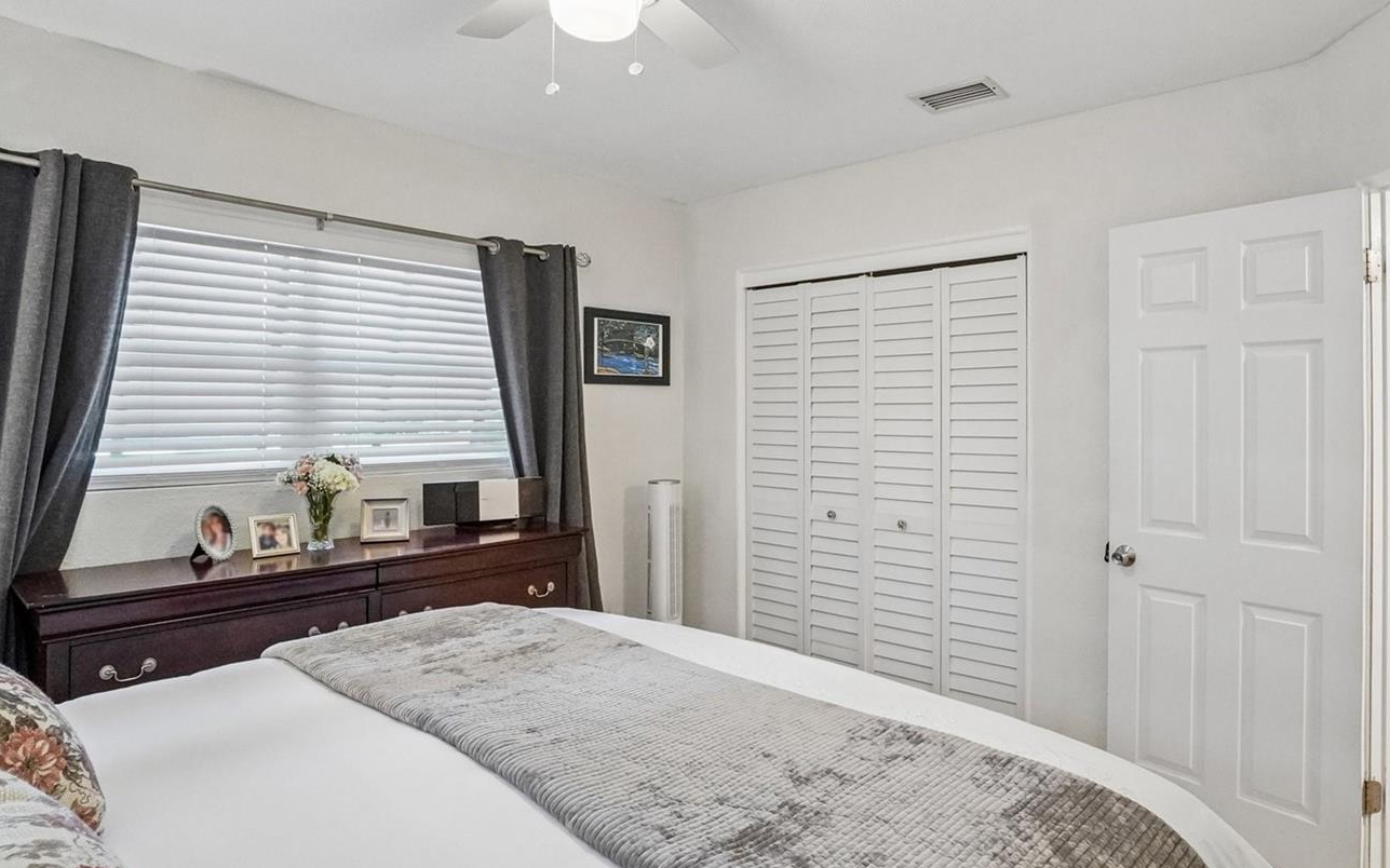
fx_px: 720
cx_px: 827
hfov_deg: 87.0
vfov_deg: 62.2
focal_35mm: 19
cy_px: 420
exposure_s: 1/30
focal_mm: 10
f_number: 8
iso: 1600
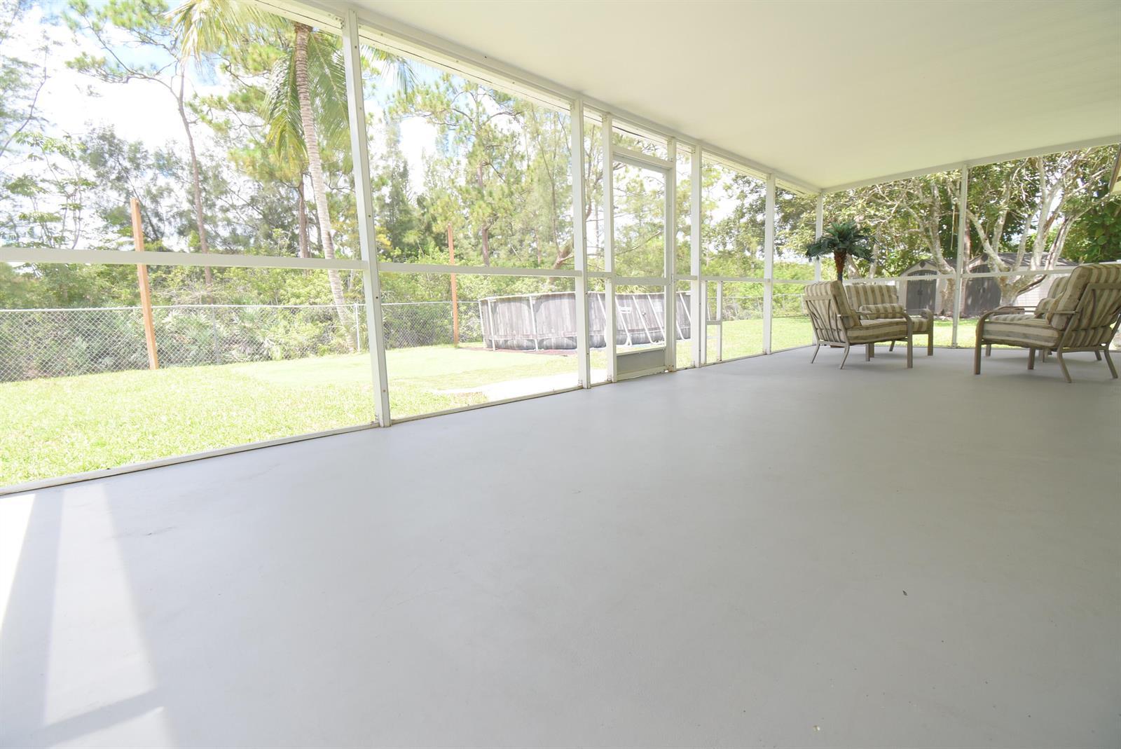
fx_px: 467
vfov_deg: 77.4
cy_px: 374
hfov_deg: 100.4
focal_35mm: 15
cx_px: 560
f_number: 7.1
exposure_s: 1/200
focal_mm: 10
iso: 400
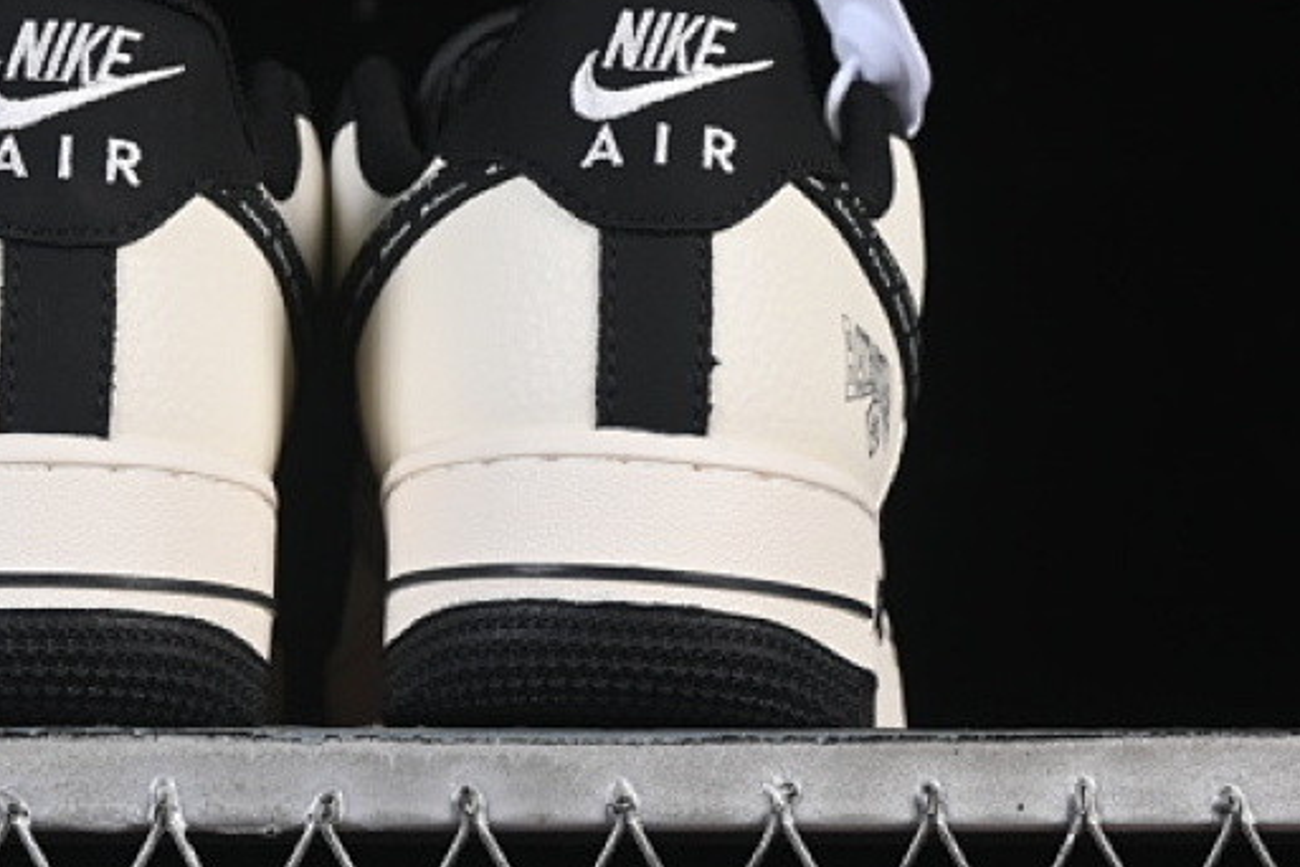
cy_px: 165
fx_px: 5705
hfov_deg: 13.0
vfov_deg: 8.7
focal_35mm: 158
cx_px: 332
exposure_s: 1/80
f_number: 8
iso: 160
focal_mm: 50
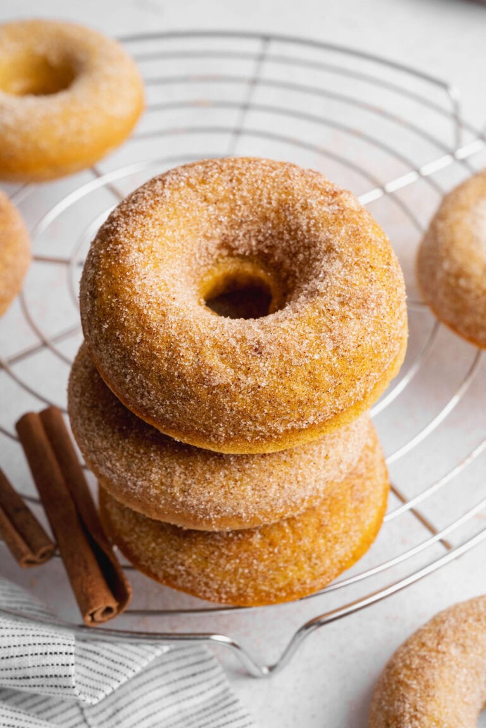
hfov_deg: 19.5
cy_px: 364
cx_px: 243
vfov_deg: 28.8
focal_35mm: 70
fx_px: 1417
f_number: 13
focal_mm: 70
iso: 250
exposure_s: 1/200
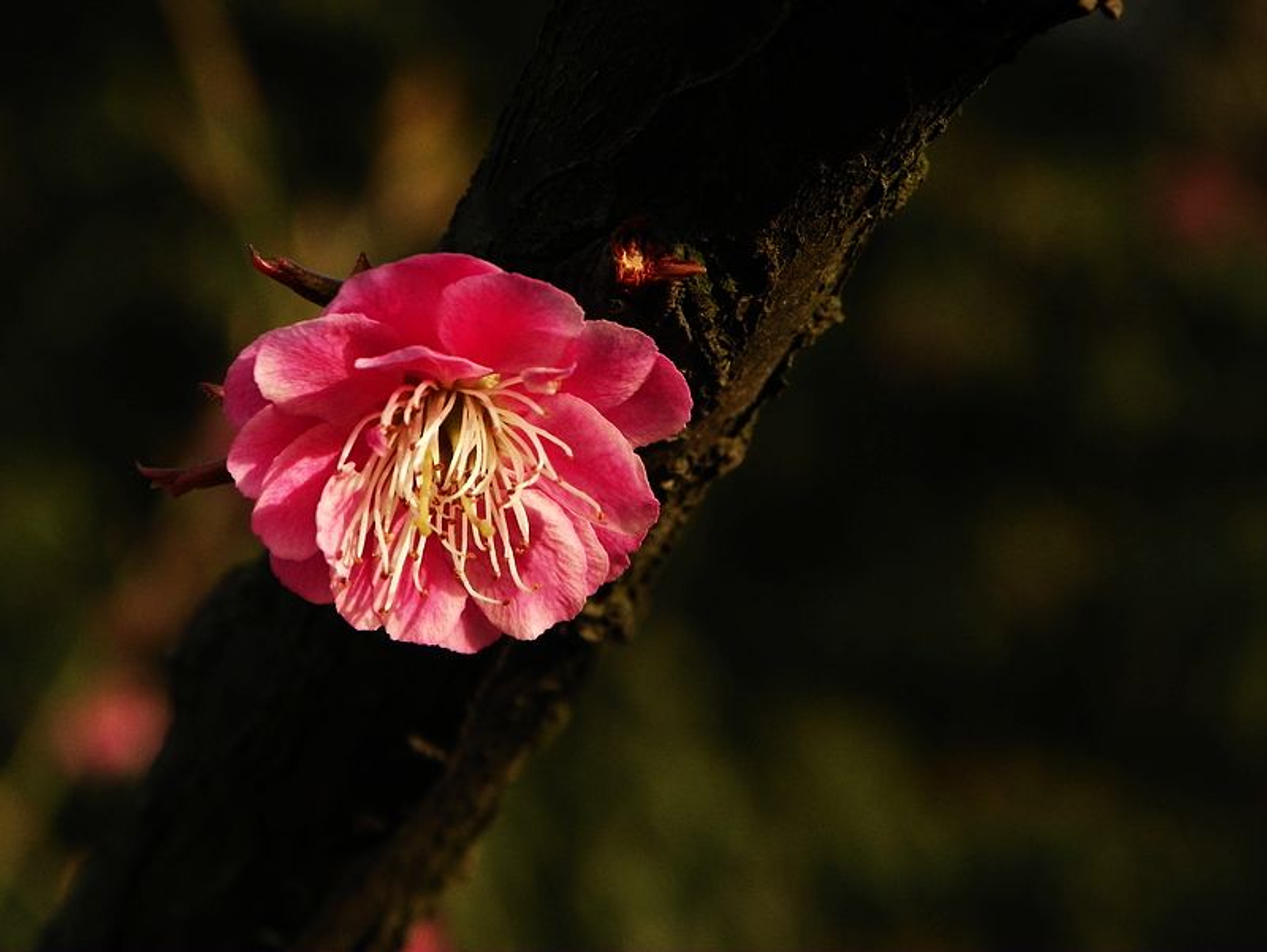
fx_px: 4615
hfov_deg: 15.6
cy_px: 476
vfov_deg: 11.8
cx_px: 634
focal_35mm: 126
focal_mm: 22.4
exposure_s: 1/320
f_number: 4.5
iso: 100
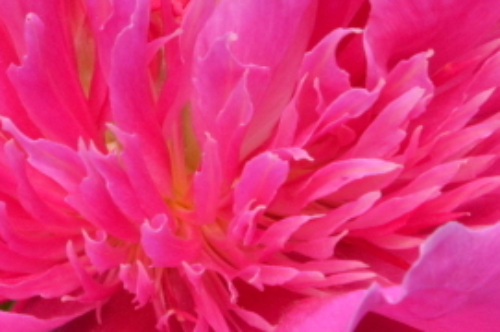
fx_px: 7852
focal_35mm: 566
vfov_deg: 2.4
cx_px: 208
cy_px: 65
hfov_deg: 3.6
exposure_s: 1/250
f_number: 18
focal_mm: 100
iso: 800
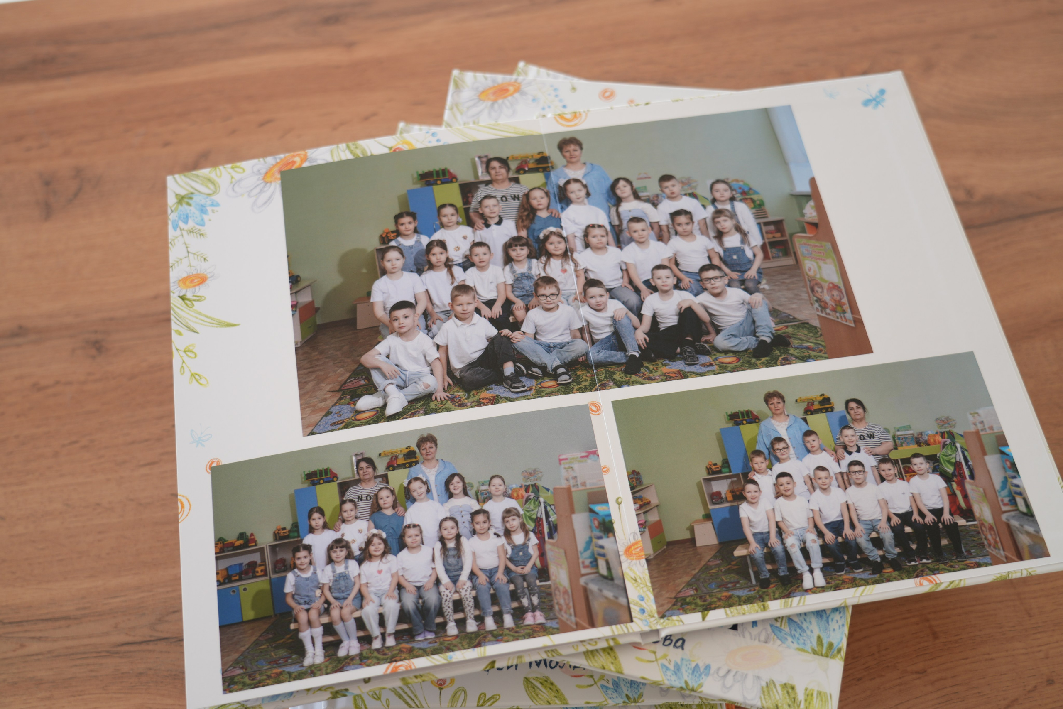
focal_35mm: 41
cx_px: 532
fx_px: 1211
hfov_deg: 47.4
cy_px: 354
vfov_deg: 32.6
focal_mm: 41
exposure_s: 1/125
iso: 125
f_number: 4
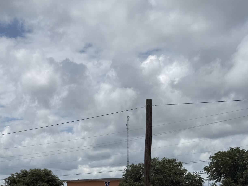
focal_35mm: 59
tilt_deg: +1.9
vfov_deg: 23.4
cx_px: 12
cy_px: 202
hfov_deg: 30.8
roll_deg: +1.3
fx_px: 423
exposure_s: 1/11905
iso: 80
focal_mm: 6.76
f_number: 1.78
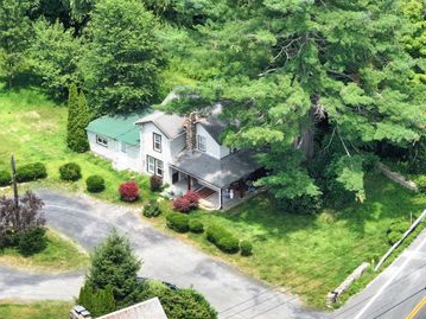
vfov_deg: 6.4
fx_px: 2842
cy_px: 146
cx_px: 166
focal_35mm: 231
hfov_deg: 8.6
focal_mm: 30.71
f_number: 3.4
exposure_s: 1/320
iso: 100
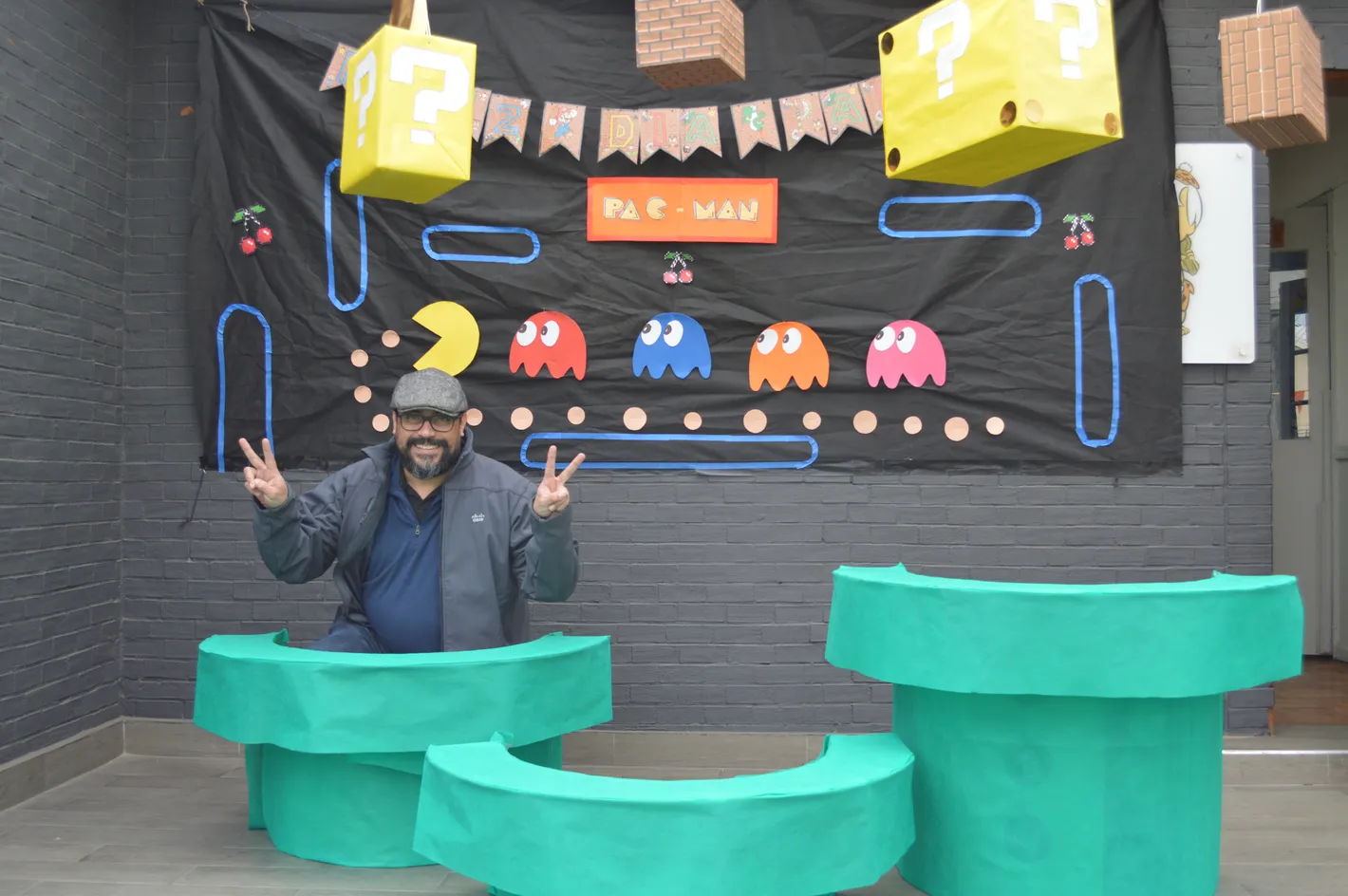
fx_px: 1347
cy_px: 448
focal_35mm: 36
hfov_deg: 53.2
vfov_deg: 36.8
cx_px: 674
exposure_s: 1/100
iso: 400
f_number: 5
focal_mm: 24
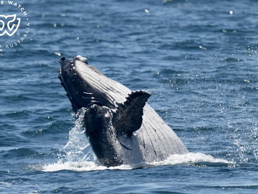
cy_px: 97
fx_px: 4869
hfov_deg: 3.0
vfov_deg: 2.3
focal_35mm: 653
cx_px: 126
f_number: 6.3
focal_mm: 600
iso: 800
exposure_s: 1/8000
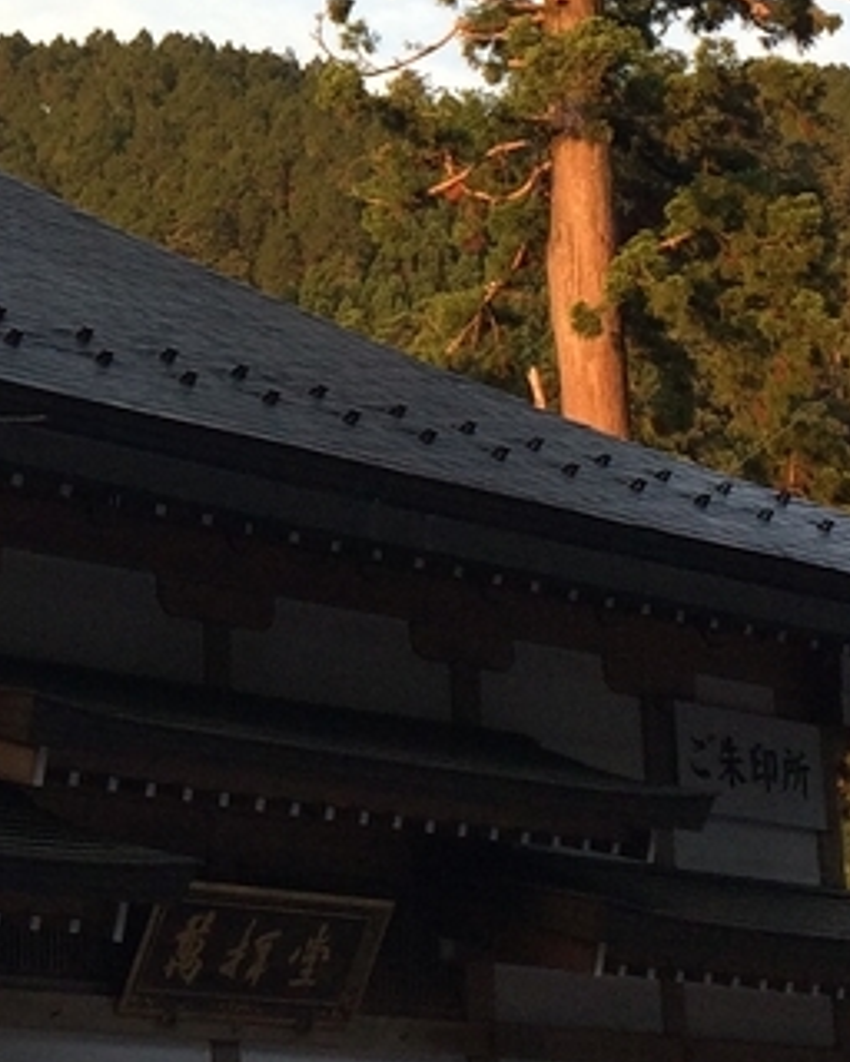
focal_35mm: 106
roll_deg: +0.4
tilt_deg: +15.8
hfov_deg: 14.2
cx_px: -123
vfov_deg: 17.7
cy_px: 23
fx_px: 3333
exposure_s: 1/293
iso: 32
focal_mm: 4.15
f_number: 2.2
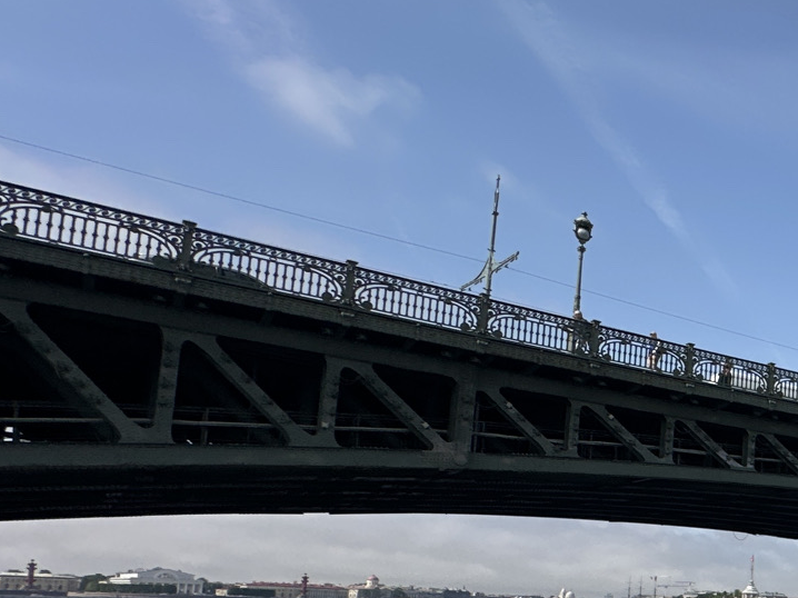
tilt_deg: +4.6
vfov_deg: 34.5
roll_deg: -2.6
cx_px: 1109
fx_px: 899
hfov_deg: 31.9
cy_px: 552
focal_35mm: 39
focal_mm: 2.22
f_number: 2.2
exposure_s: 1/3040
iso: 50
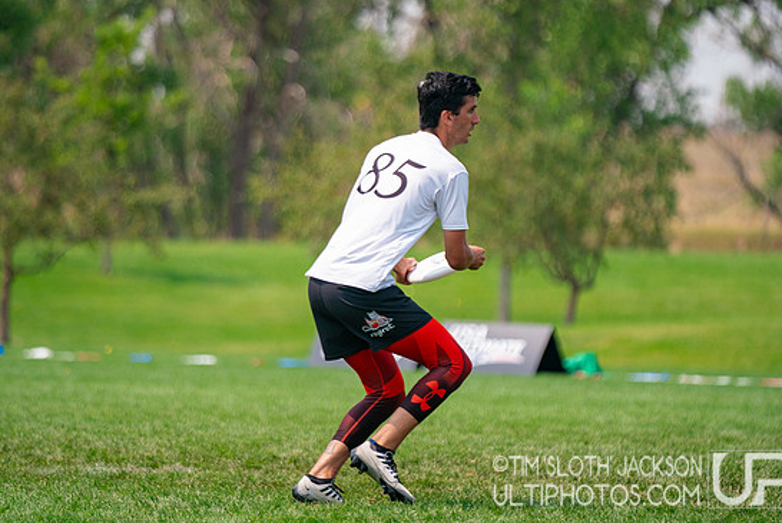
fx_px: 6304
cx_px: 358
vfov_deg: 4.7
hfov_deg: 7.1
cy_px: 207
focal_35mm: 290
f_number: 2.8
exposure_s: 1/6400
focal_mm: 200
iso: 400
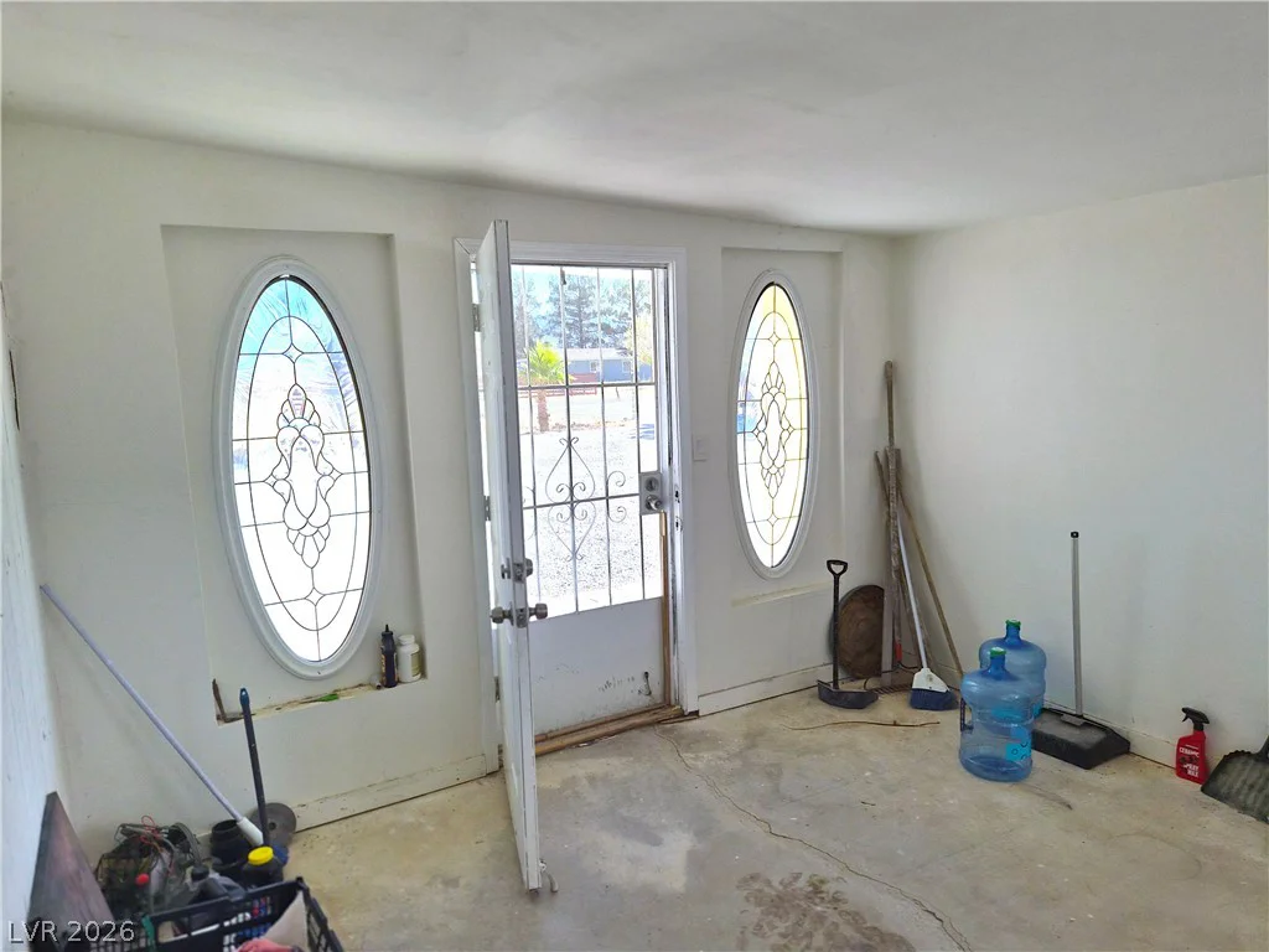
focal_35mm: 23
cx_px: 634
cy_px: 476
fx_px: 843
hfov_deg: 73.9
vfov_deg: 58.9
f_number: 1.8
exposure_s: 1/1032
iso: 80
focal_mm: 5.4
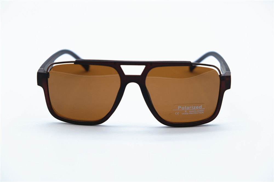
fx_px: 601
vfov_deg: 17.3
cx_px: 137
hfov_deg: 25.7
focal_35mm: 79
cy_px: 91
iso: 160
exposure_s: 1/240
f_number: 4.5
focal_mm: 52.7
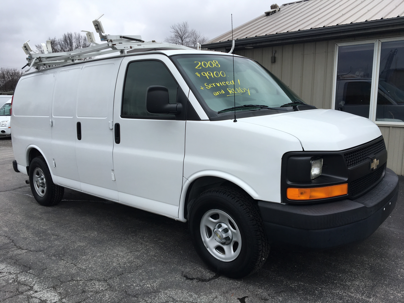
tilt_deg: -8.9
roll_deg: -0.9
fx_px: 338
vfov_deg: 48.2
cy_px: 152
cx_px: 202
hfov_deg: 61.7
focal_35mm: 29
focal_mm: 4.15
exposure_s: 1/769
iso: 25
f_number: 2.2
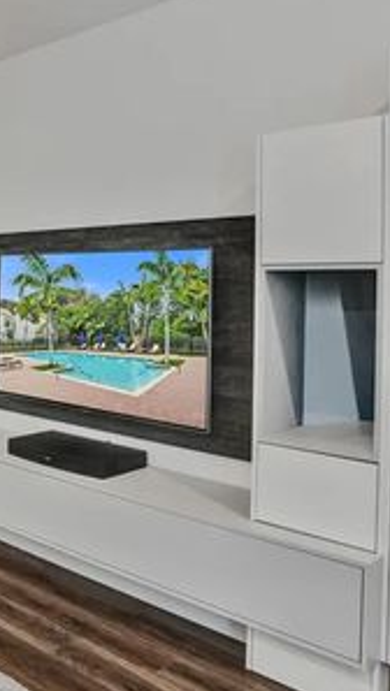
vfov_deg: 55.0
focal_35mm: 36
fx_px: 661
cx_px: -9
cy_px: 294
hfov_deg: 30.3
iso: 1250
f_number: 5
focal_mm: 16
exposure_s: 1/200
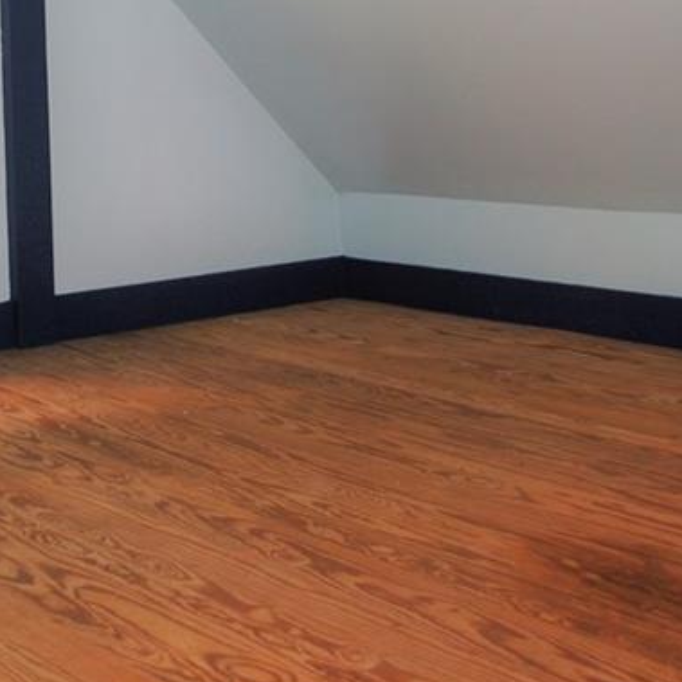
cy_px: 110
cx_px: 140
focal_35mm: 62
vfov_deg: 27.0
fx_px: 1382
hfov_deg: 27.2
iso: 200
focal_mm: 18
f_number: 3.5
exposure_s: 1/60
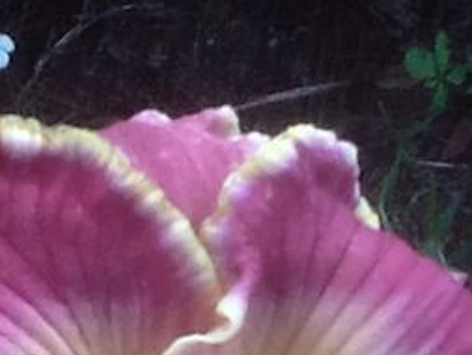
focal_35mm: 139
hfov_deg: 14.1
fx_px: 1896
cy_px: 531
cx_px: 90
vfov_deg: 10.3
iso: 50
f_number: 2.4
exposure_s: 1/120
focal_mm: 2.03
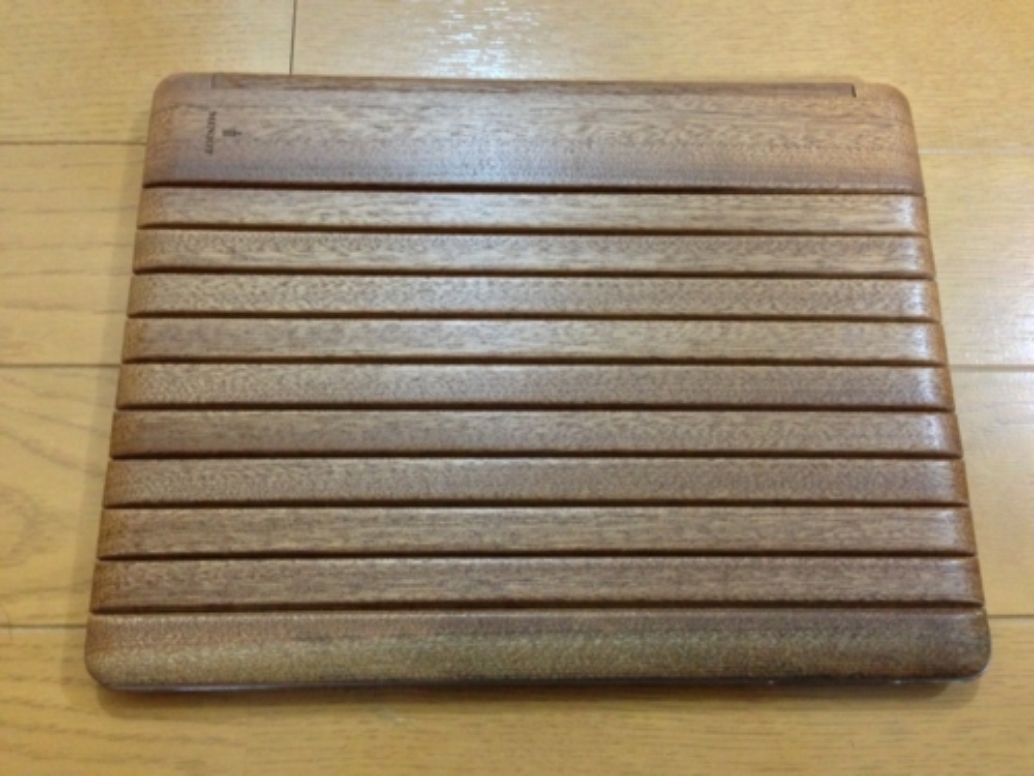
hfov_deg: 55.4
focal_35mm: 33
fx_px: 986
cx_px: 517
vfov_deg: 42.9
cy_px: 388
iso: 500
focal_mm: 4.13
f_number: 2.4
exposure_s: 1/15
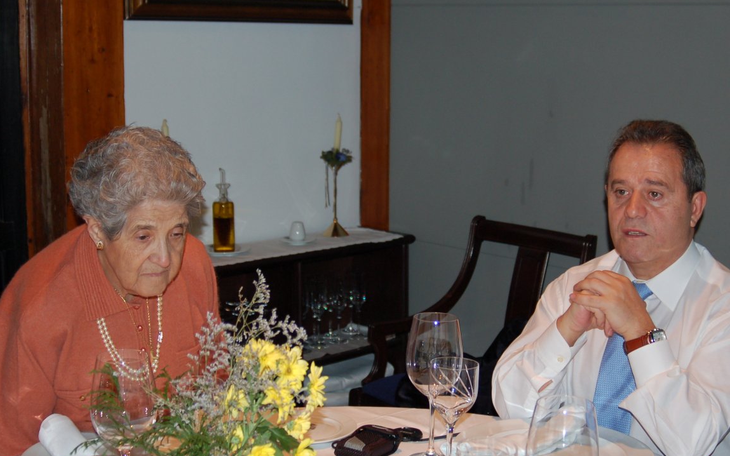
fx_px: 1114
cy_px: 222
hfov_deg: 36.2
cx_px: 405
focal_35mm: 56
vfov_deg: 23.1
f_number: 3.3
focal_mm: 28
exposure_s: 1/60
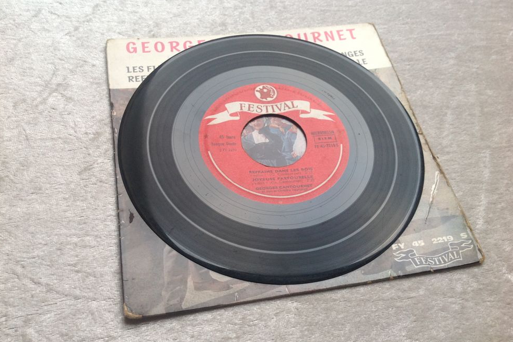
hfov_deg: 51.9
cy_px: 176
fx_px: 527
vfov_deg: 36.0
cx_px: 259
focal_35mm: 37
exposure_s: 1/20
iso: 50
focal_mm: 4.28
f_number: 2.4
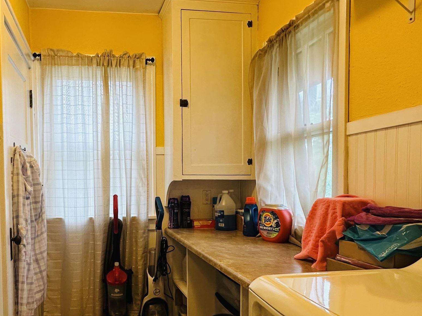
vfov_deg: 49.3
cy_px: 197
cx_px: 130
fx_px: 341
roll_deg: +0.3
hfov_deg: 61.4
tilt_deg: -2.5
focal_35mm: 28
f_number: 2.2
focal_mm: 2.22
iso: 160
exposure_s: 1/60
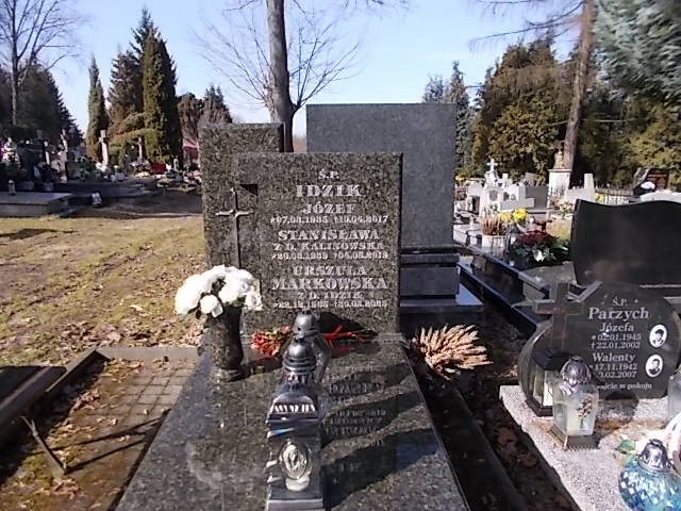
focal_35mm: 26
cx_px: 340
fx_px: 511
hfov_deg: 67.3
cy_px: 256
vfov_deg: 53.1
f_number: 3.2
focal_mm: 4.6
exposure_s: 1/500
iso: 80
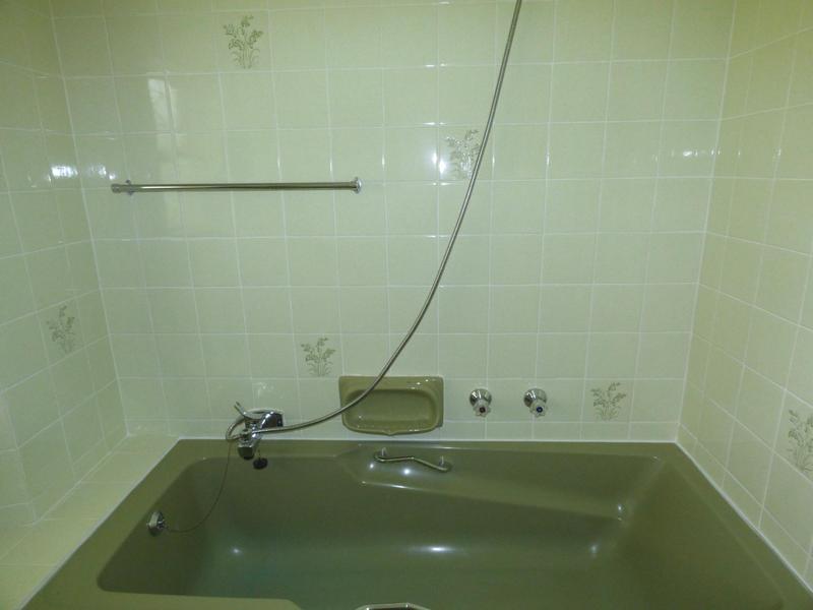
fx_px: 470
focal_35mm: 20
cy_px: 305
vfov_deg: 66.0
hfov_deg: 81.7
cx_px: 406
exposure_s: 1/50
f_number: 4.5
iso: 400
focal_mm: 3.58
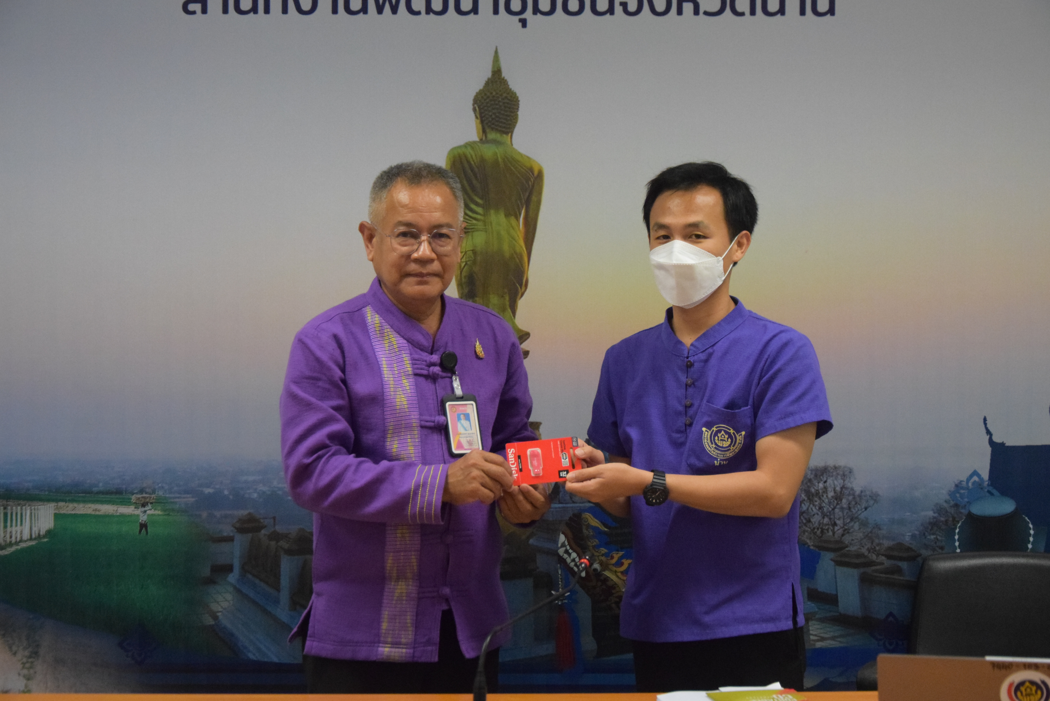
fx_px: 2100
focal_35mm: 72
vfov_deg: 18.9
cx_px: 525
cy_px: 350
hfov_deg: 28.1
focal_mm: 48
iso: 4000
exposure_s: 1/250
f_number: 4.8
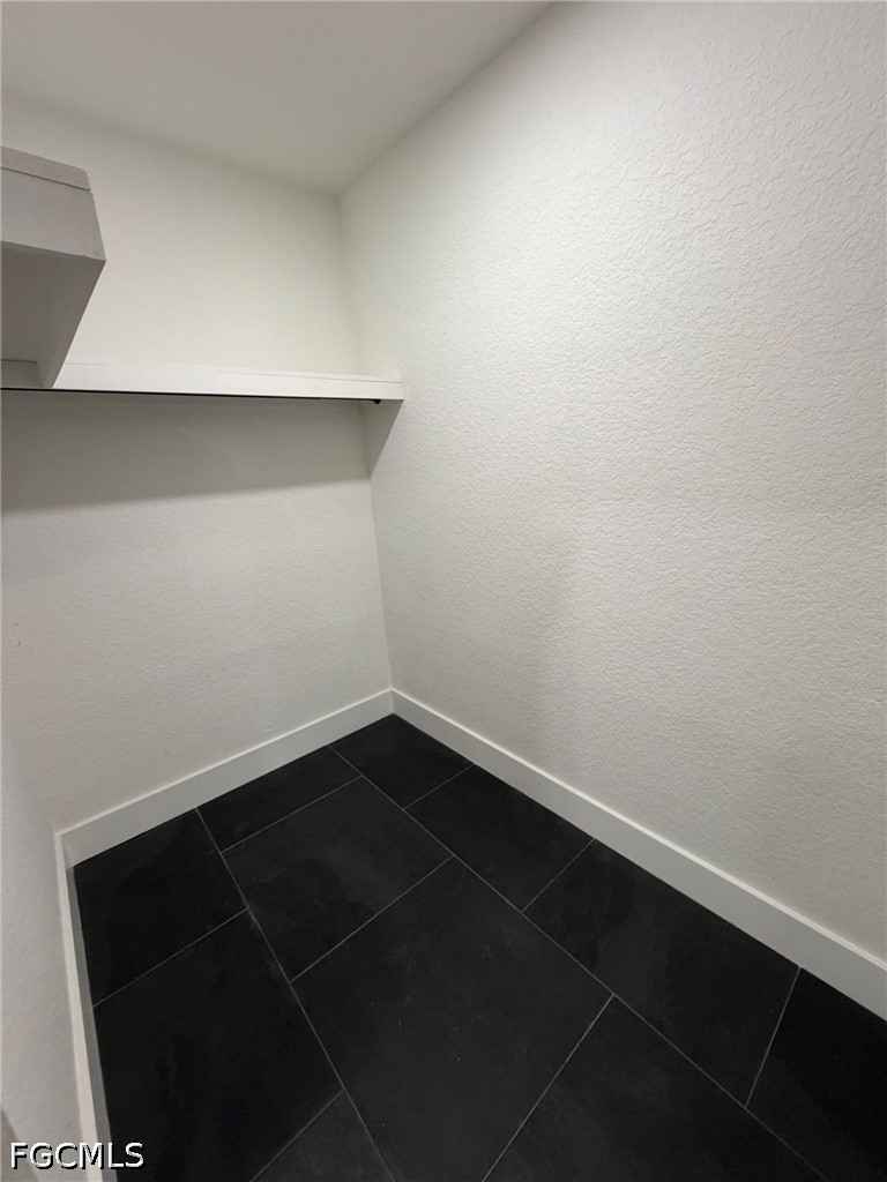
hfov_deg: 85.7
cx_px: 444
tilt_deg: -15.6
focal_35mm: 14
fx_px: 478
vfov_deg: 102.1
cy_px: 591
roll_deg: +3.9
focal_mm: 2.22
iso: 250
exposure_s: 1/120
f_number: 2.2
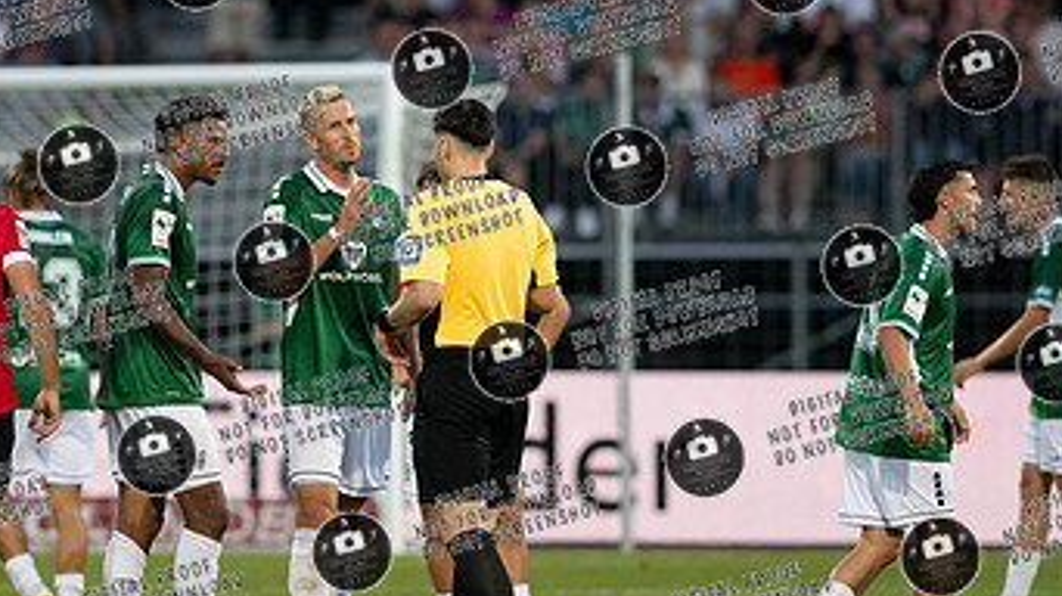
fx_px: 21110
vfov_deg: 1.6
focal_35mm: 750
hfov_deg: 2.9
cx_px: 393
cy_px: 230
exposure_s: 1/1250
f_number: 3.2
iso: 3200
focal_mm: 300
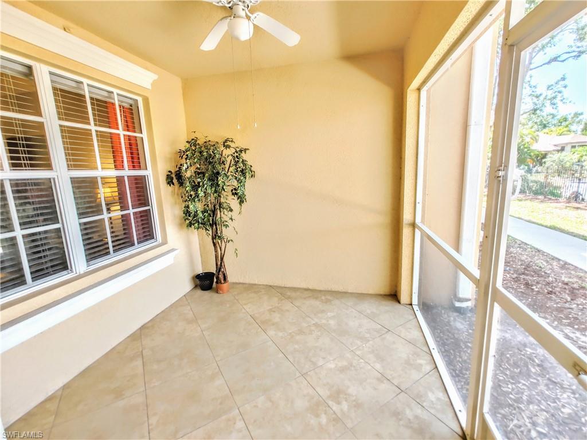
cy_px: 220
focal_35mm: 15
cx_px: 294
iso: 50
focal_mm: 1.78
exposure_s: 1/40
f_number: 1.9
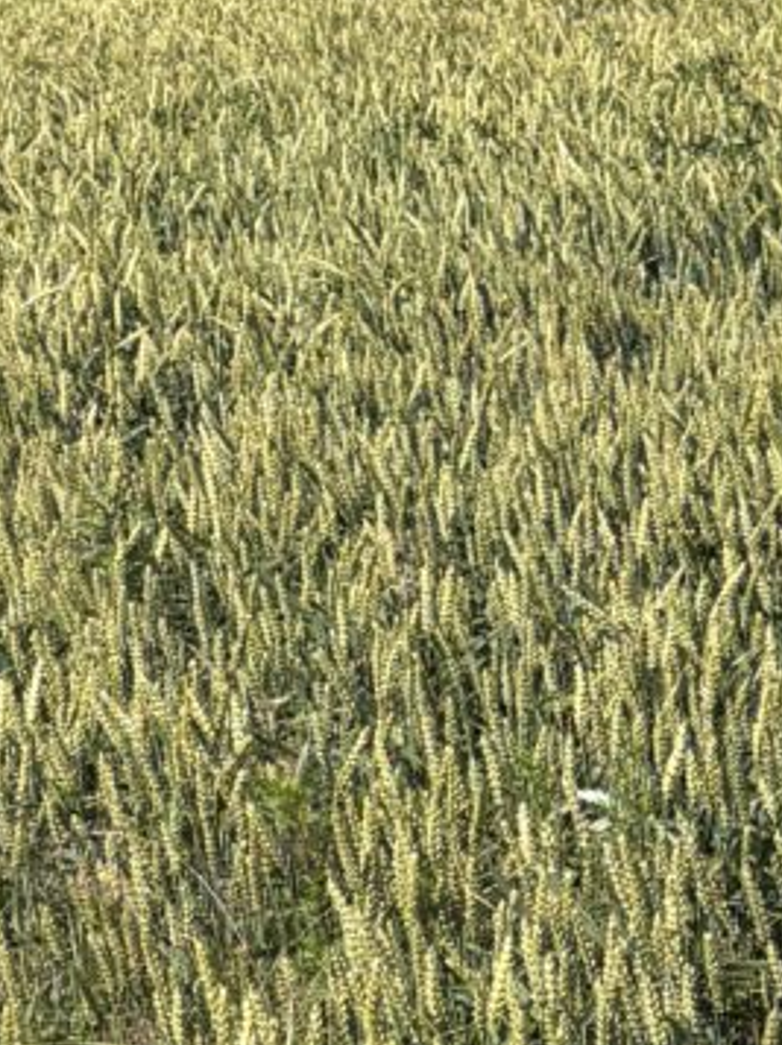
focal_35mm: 140
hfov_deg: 10.1
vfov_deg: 13.9
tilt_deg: -17.9
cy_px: 998
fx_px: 4225
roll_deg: +2.4
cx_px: 1283
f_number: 1.6
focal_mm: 5.96
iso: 50
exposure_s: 1/3021
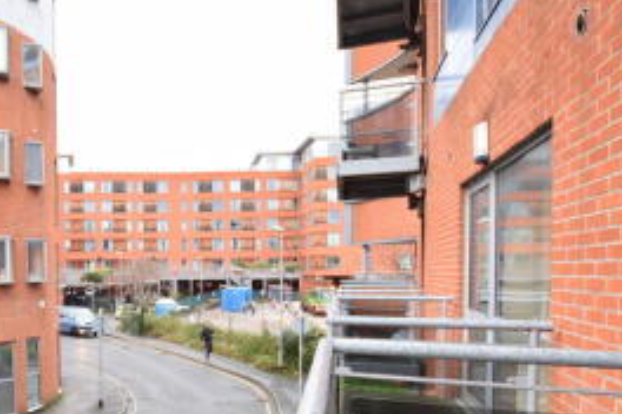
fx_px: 466
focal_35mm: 27
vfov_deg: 46.7
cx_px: 113
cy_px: 295
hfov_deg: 61.1
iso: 400
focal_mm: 10
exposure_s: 1/30
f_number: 3.5
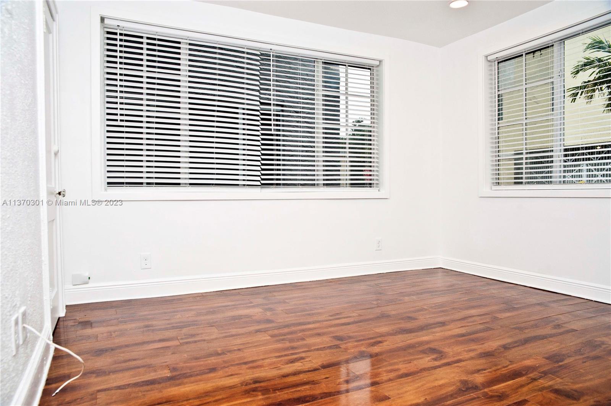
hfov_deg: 73.8
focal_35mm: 24
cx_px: 306
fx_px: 407
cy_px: 203
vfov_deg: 53.0
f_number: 7.1
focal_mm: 24
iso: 640
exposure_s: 1/200
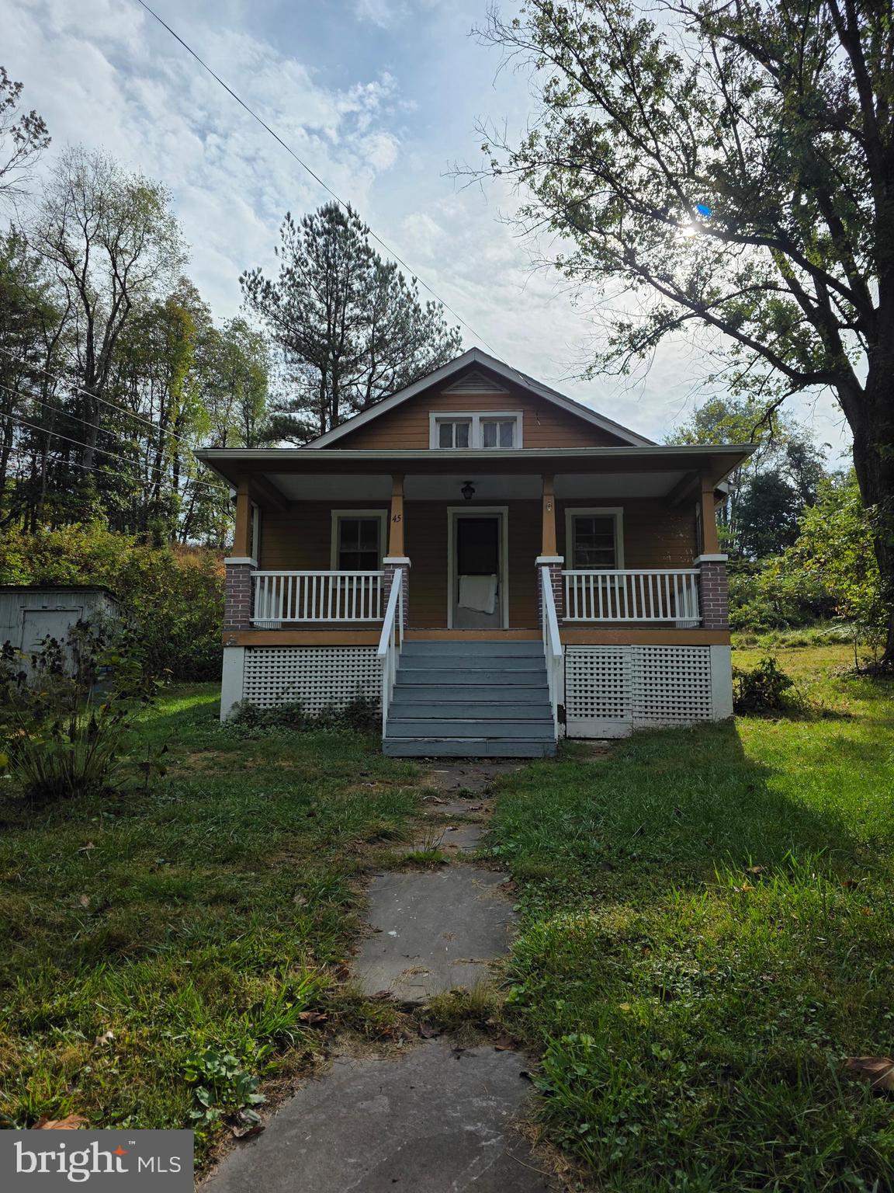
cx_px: 447
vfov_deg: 73.9
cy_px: 596
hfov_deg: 58.9
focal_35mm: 23
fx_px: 792
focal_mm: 6.3
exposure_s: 1/7944
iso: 40
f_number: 1.7
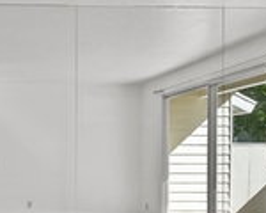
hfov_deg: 32.4
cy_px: 156
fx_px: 378
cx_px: -50
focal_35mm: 48
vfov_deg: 31.0
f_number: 9
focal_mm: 16
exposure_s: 1/6
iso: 250
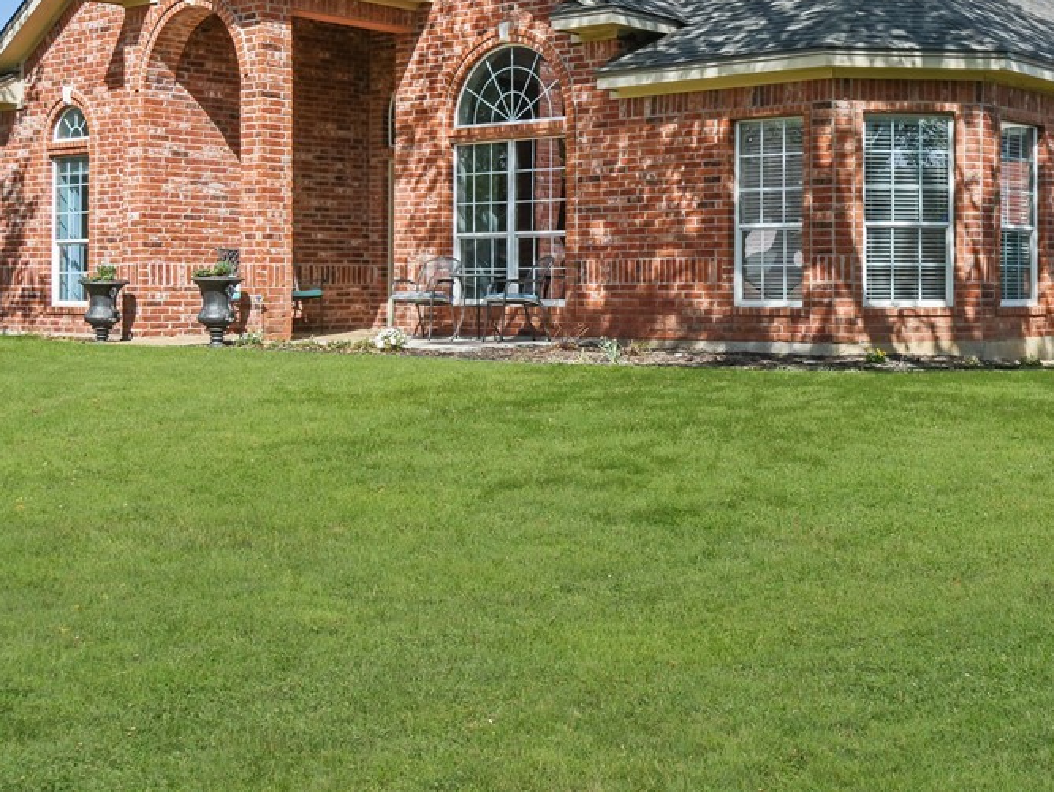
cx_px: 782
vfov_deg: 30.7
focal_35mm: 47
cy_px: 272
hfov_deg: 39.4
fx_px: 1432
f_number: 8
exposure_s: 1/160
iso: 100
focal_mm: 20
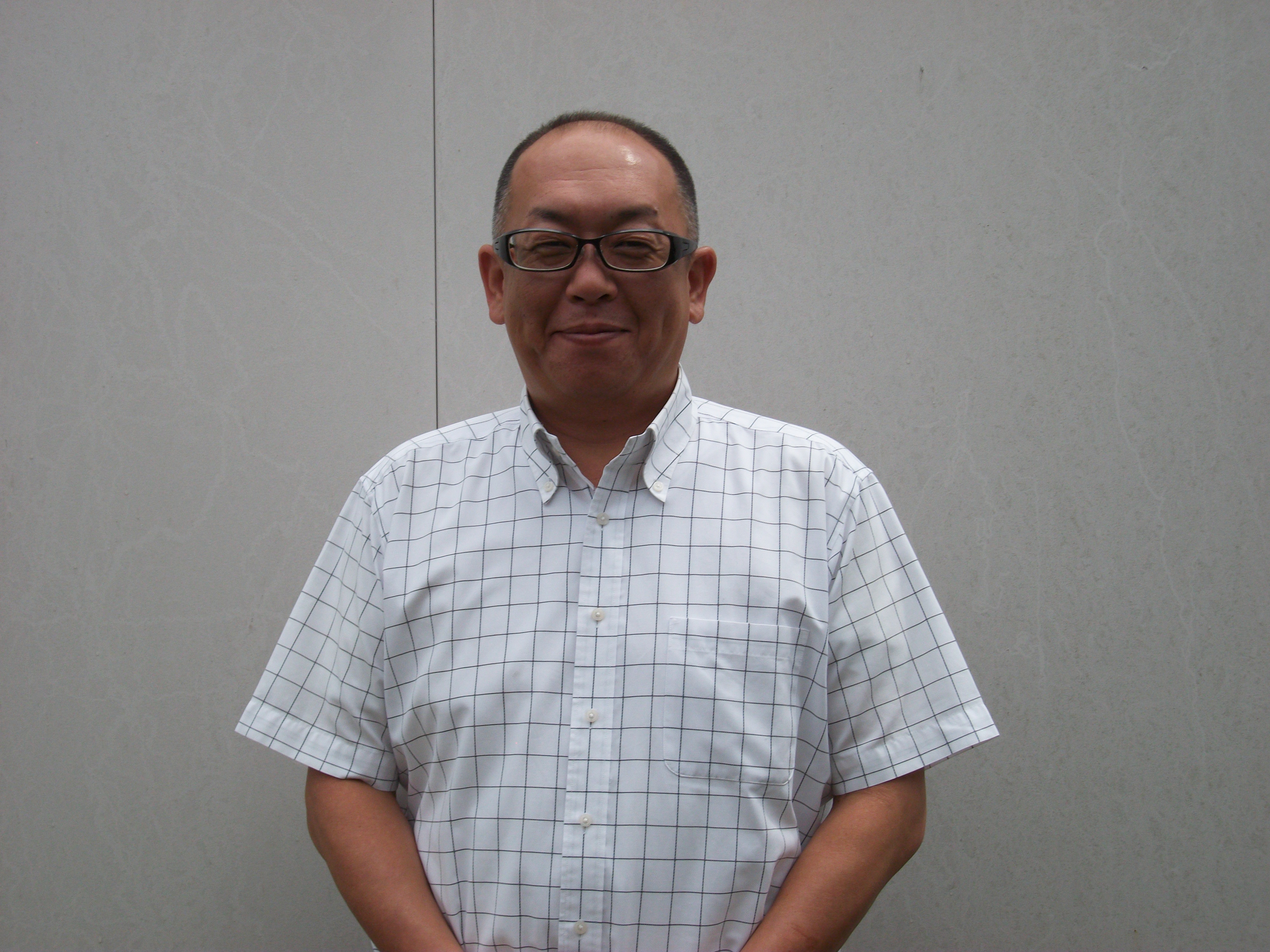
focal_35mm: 49
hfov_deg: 38.9
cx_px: 635
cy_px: 476
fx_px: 1798
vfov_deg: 29.7
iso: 80
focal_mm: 8.8
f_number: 11.1
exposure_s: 1/107
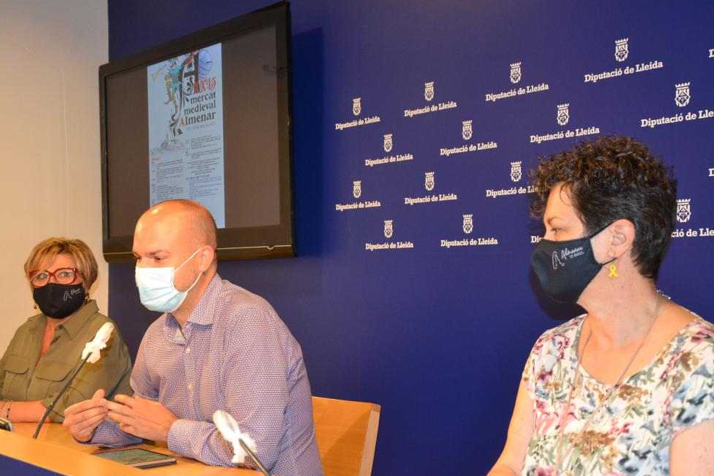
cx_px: 356
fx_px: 932
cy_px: 244
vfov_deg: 28.7
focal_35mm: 47
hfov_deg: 41.9
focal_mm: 30
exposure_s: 1/60
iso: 1800
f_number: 4.2
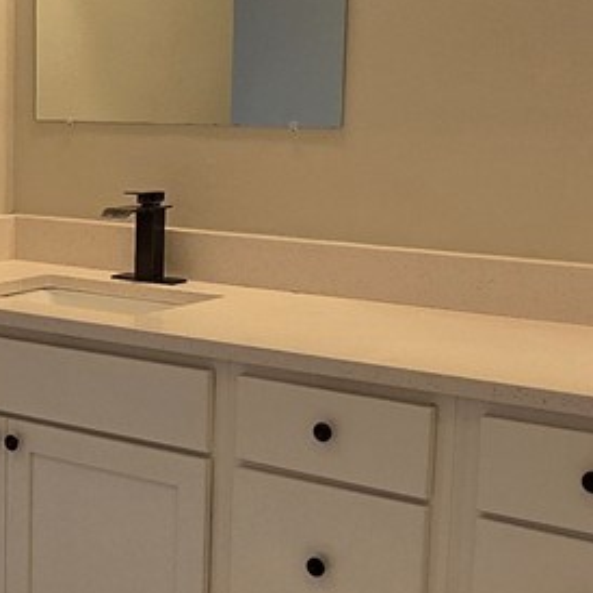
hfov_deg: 24.0
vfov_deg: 25.7
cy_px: 245
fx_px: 1299
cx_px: -61
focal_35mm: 67
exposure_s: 1/120
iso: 100
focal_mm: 2.2
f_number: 1.9
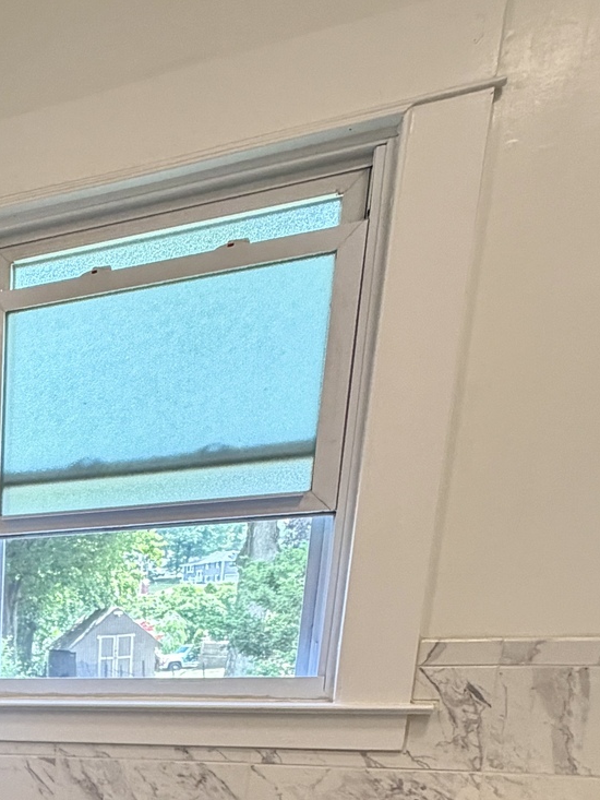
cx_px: -284
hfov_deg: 25.4
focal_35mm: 44
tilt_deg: -14.1
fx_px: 1017
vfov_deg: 36.2
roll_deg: +1.6
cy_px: 888
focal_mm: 2.22
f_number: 2.2
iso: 250
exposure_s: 1/120
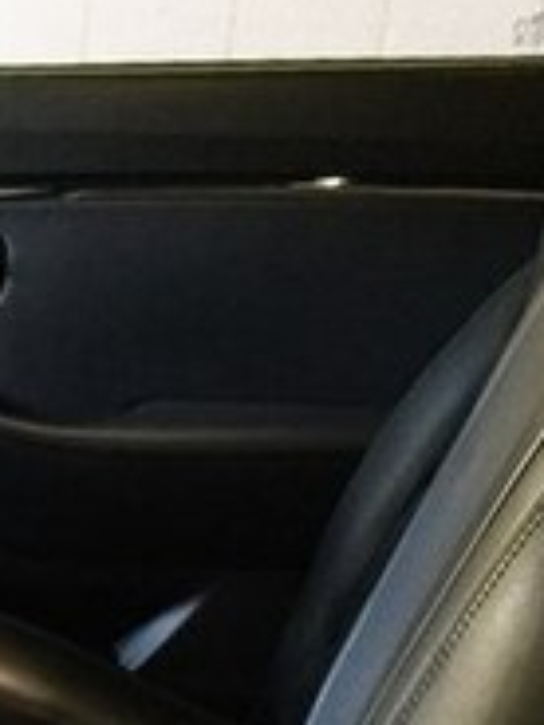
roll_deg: -2.4
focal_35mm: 78
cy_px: 954
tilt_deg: -28.7
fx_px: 1634
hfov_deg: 17.7
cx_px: -166
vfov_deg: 22.3
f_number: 2.2
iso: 500
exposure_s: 1/17
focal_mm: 4.15
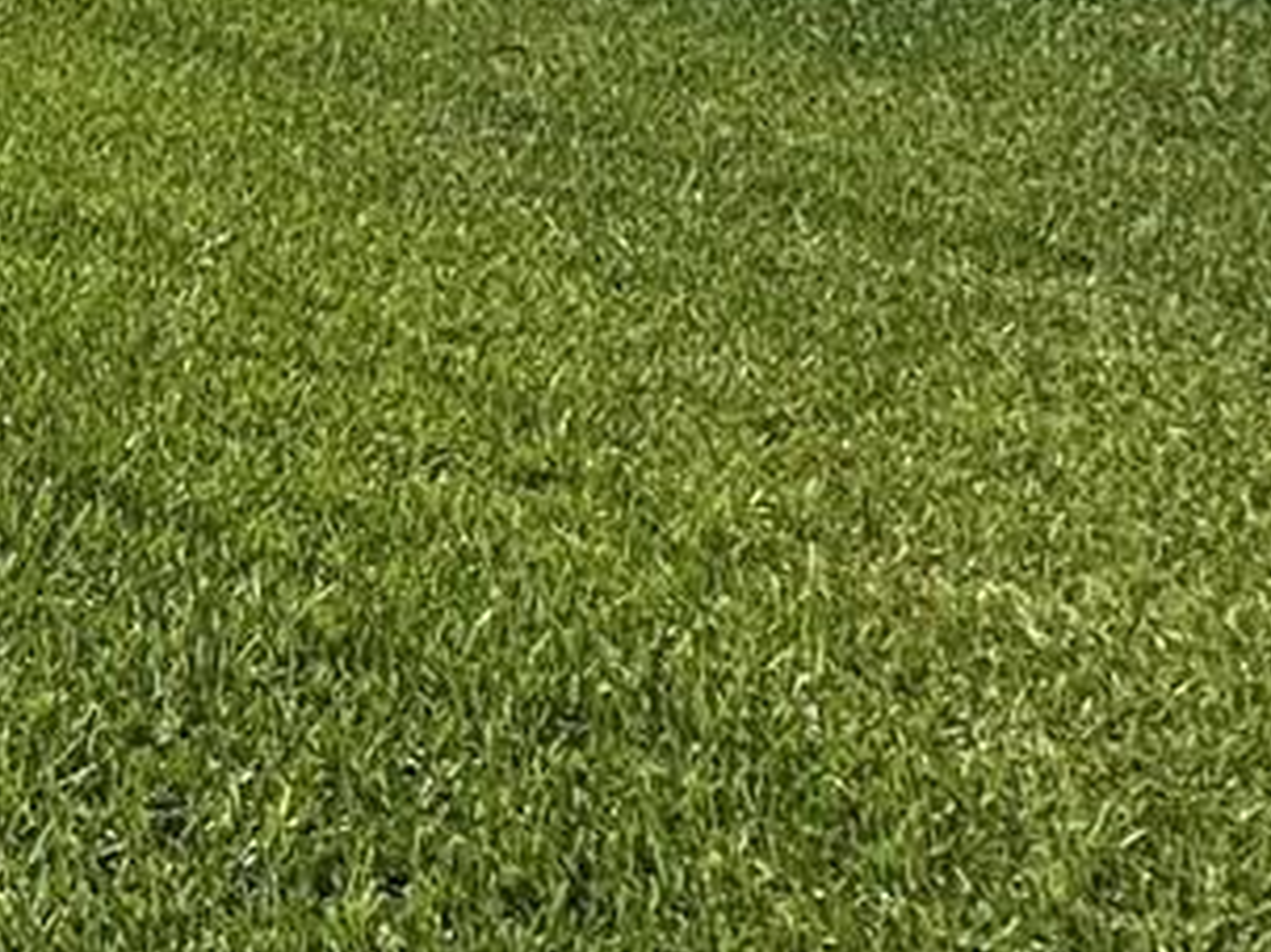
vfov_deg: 17.0
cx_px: -1560
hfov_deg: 16.3
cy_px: -679
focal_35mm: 74
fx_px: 2716
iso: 50
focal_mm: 2.22
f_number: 2.2
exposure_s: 1/4292
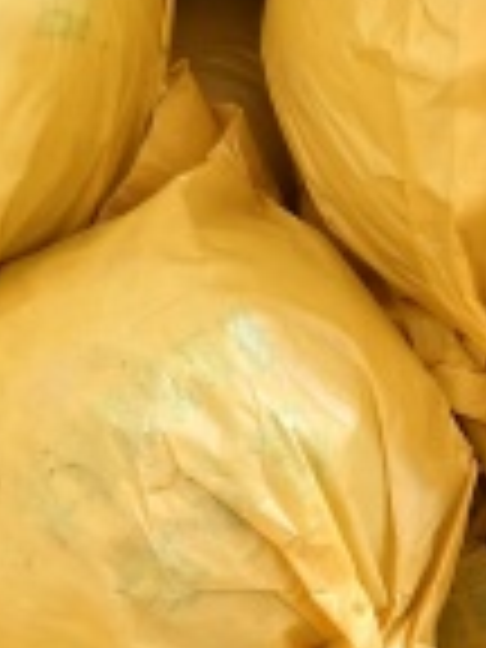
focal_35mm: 128
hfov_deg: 11.4
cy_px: 414
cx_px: 576
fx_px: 2396
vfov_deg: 15.4
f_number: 1.57
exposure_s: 1/33.3
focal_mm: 5.6
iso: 2424
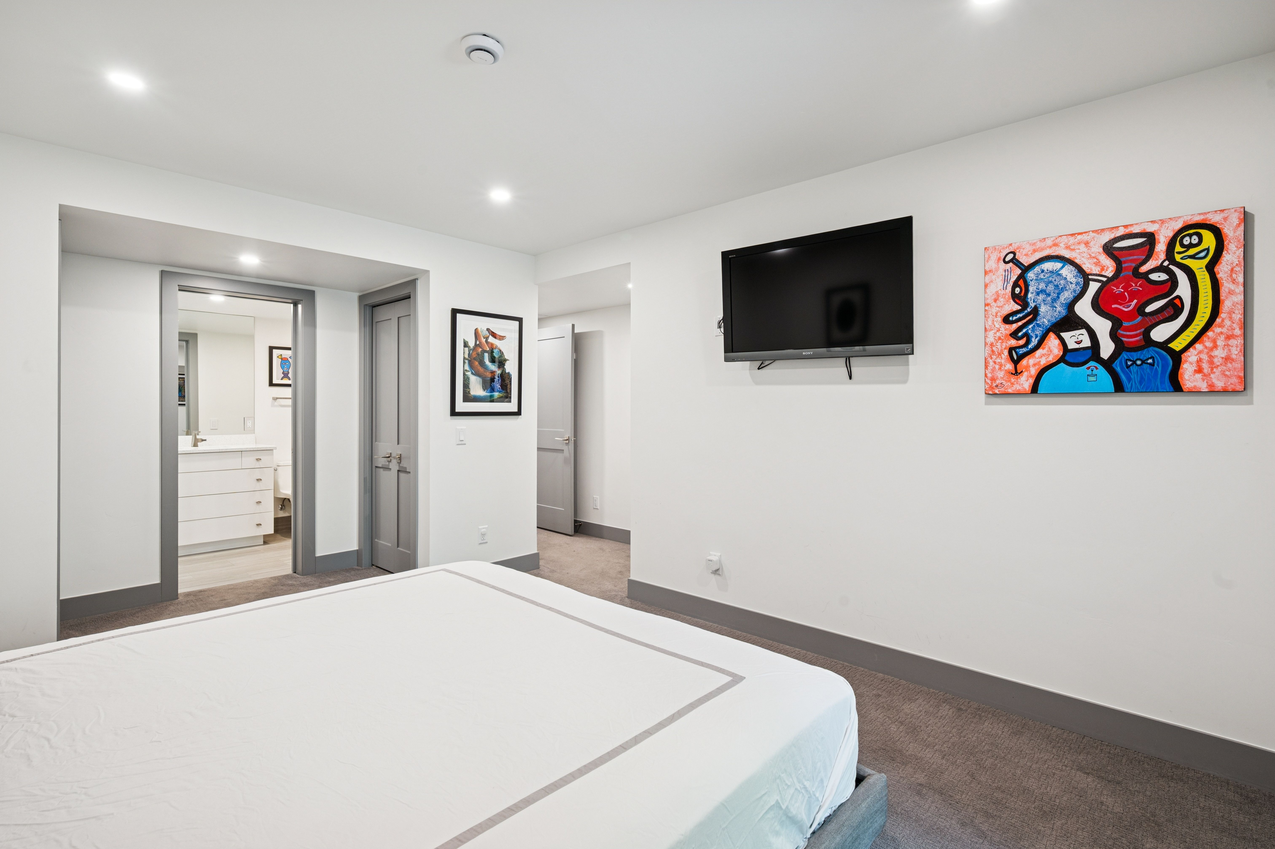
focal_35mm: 16
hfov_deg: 95.0
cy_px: 424
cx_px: 638
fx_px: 584
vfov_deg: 72.0
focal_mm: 16.5
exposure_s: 1/13
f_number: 9
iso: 400
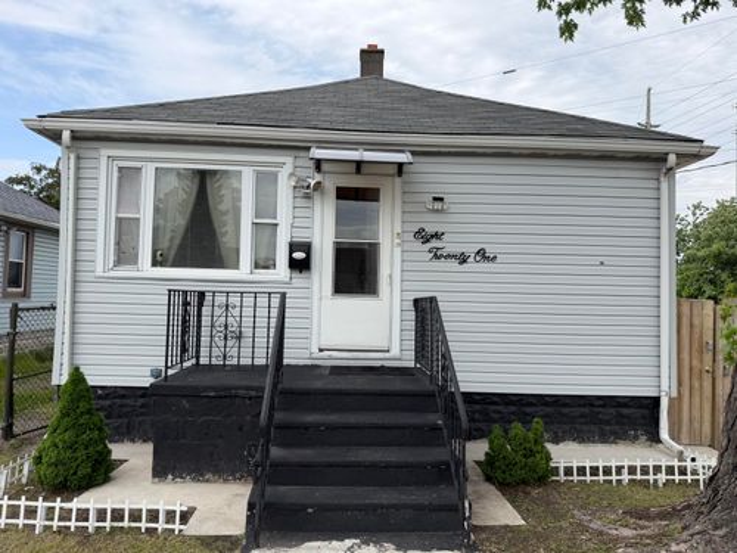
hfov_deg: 71.6
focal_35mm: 24
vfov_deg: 56.8
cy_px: 276
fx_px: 511
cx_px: 368
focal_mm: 6.76
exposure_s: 1/3145
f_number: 1.78
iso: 80
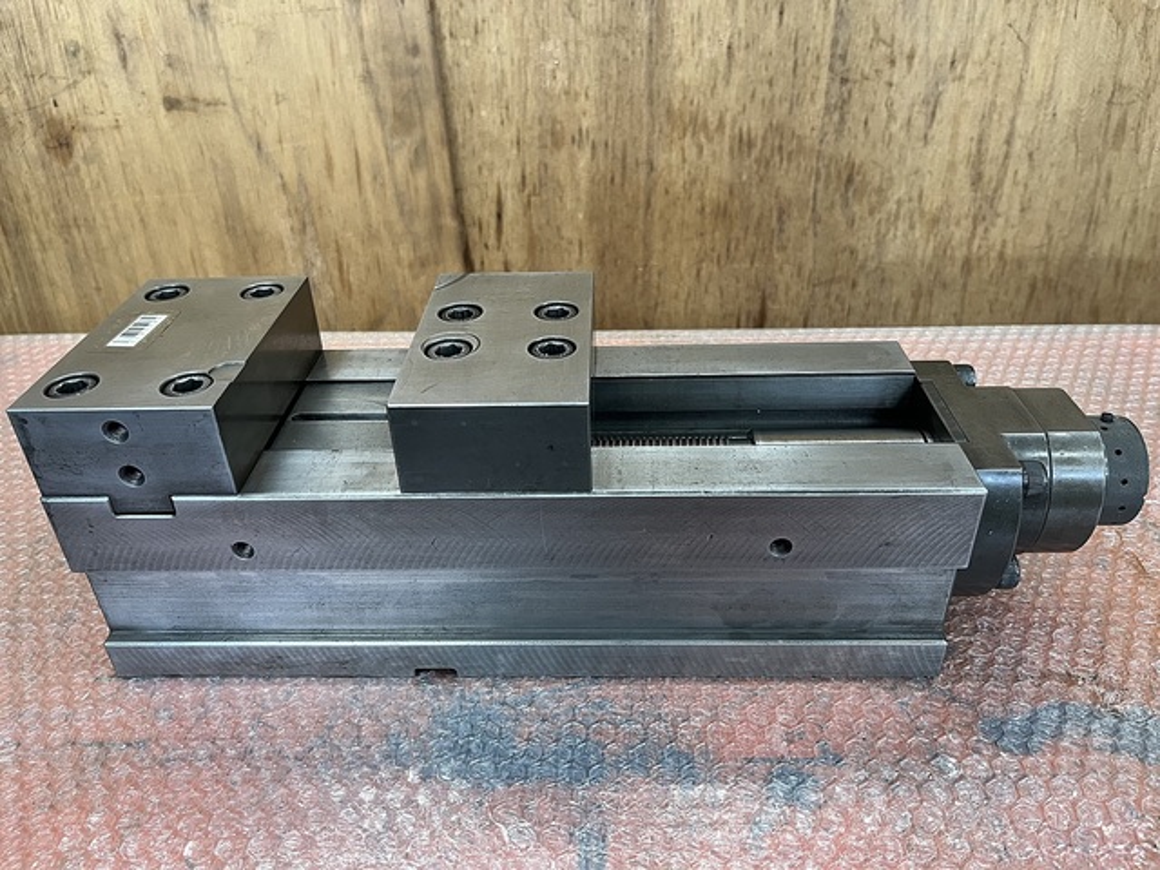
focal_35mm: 26
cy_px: 435
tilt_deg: -33.2
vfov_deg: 53.1
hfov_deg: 67.3
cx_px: 580
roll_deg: +3.2
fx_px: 871
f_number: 1.6
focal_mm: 5.1
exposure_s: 1/64
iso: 125
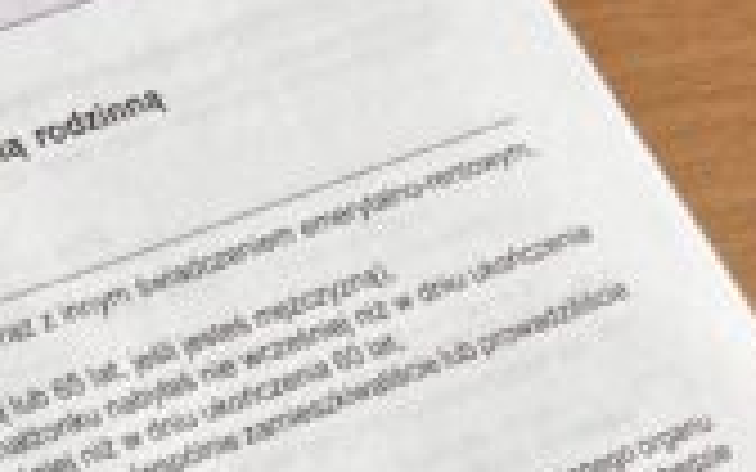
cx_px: -364
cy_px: 1281
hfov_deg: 15.4
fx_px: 2596
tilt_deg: -70.6
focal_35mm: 126
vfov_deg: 9.0
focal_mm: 5.1
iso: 40
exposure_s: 1/122
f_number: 1.6
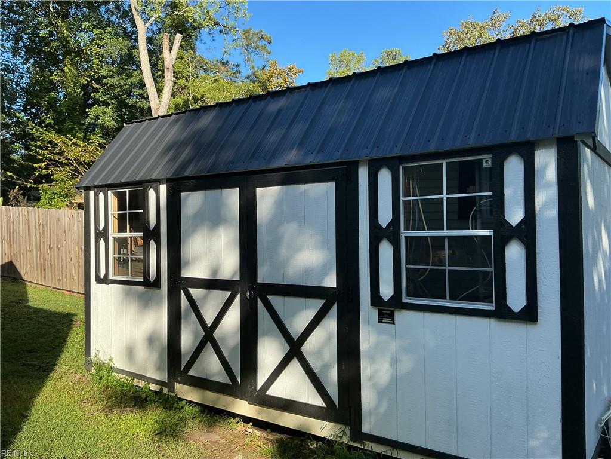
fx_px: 512
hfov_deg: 61.7
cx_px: 306
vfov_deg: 48.2
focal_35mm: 29
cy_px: 230
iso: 25
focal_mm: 3
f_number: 1.8
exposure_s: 1/650
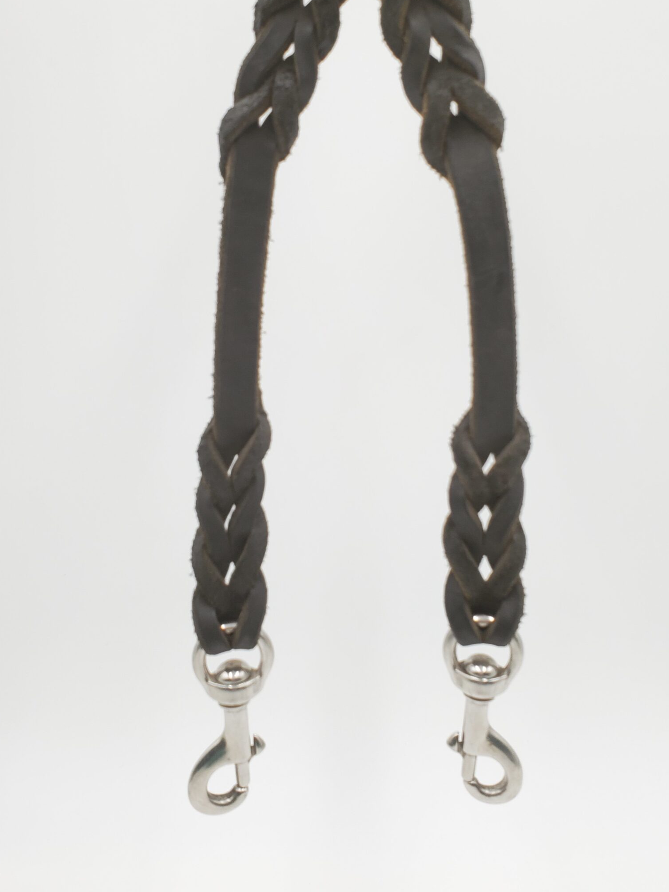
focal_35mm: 33
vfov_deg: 55.0
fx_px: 850
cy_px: 362
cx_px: 362
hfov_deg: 42.9
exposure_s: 1/100
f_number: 2.4
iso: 50
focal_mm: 4.3
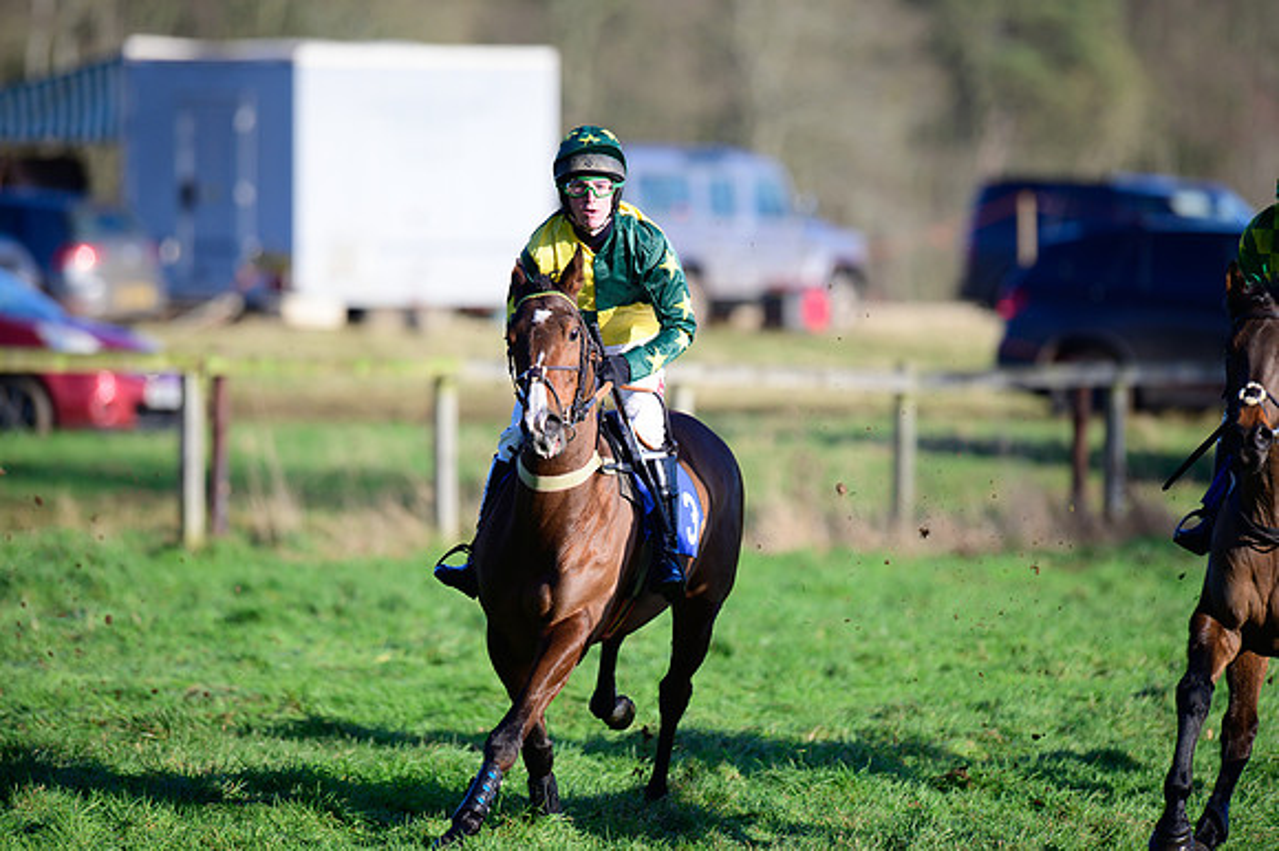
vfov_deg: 3.4
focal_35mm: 400
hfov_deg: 5.2
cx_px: 640
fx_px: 14202
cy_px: 426
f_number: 5
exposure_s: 1/2000
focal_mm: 400
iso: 400
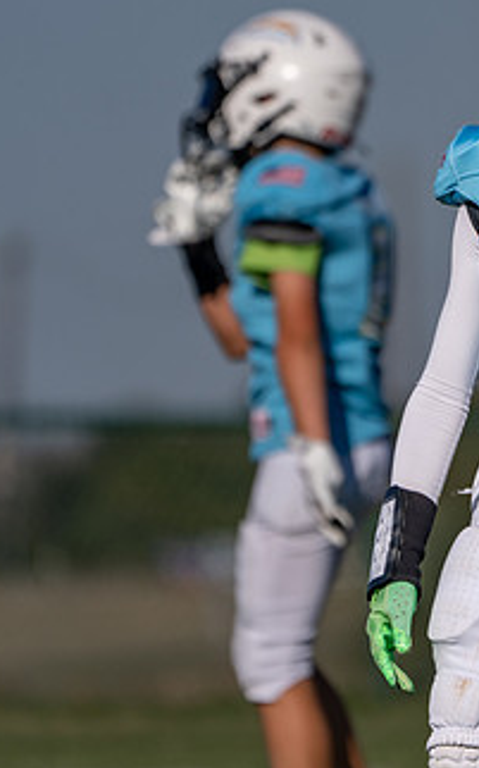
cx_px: 547
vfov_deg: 2.4
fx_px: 17979
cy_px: 307
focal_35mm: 860
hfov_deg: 1.5
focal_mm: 400
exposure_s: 1/2000
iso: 125
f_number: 5.6
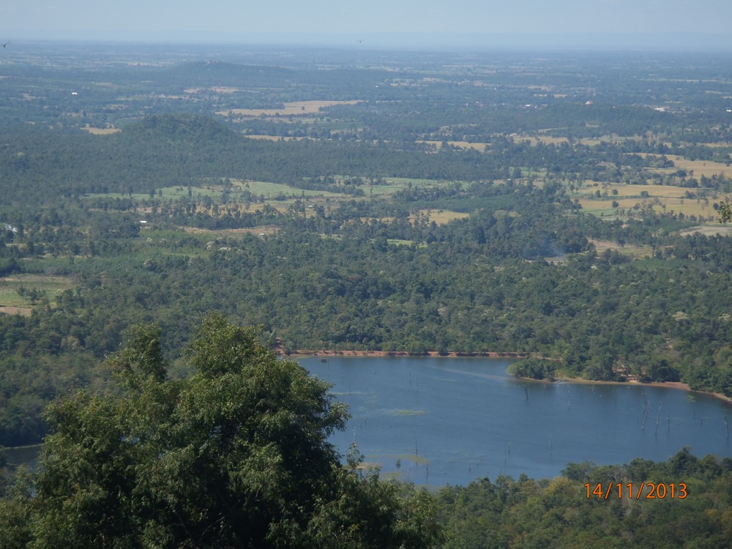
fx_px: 2347
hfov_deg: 17.7
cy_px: 274
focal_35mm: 111
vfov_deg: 13.3
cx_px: 366
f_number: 5.2
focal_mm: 19.85
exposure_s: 1/320
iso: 80
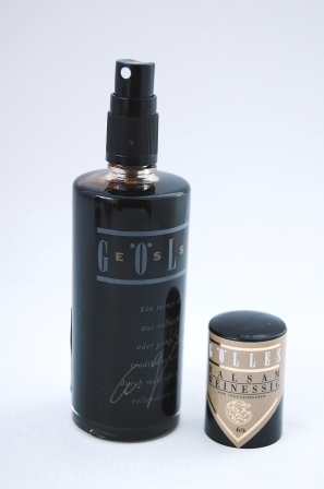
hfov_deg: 18.1
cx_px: 162
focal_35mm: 75
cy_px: 244
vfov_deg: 27.0
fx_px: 1016
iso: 400
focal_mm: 50
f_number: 5.6
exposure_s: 1/80
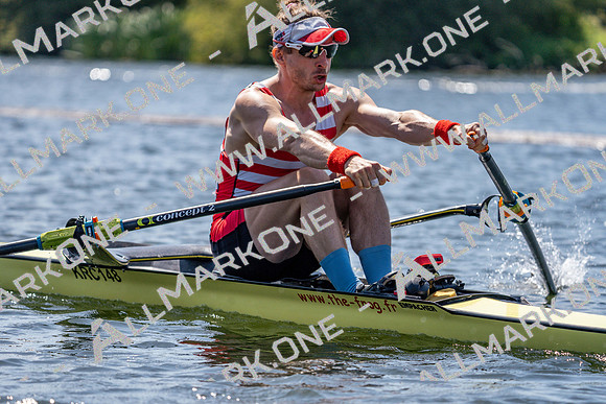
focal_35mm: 255
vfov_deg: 5.4
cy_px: 202
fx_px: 4293
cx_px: 303
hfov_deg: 8.1
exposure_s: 1/2000
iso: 250
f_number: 5.6
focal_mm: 255
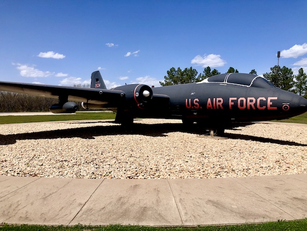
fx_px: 248
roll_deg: +1.0
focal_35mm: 28
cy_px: 116
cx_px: 154
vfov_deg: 49.7
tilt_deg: -1.5
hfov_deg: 63.4
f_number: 1.8
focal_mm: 4
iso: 25
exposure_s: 1/3003
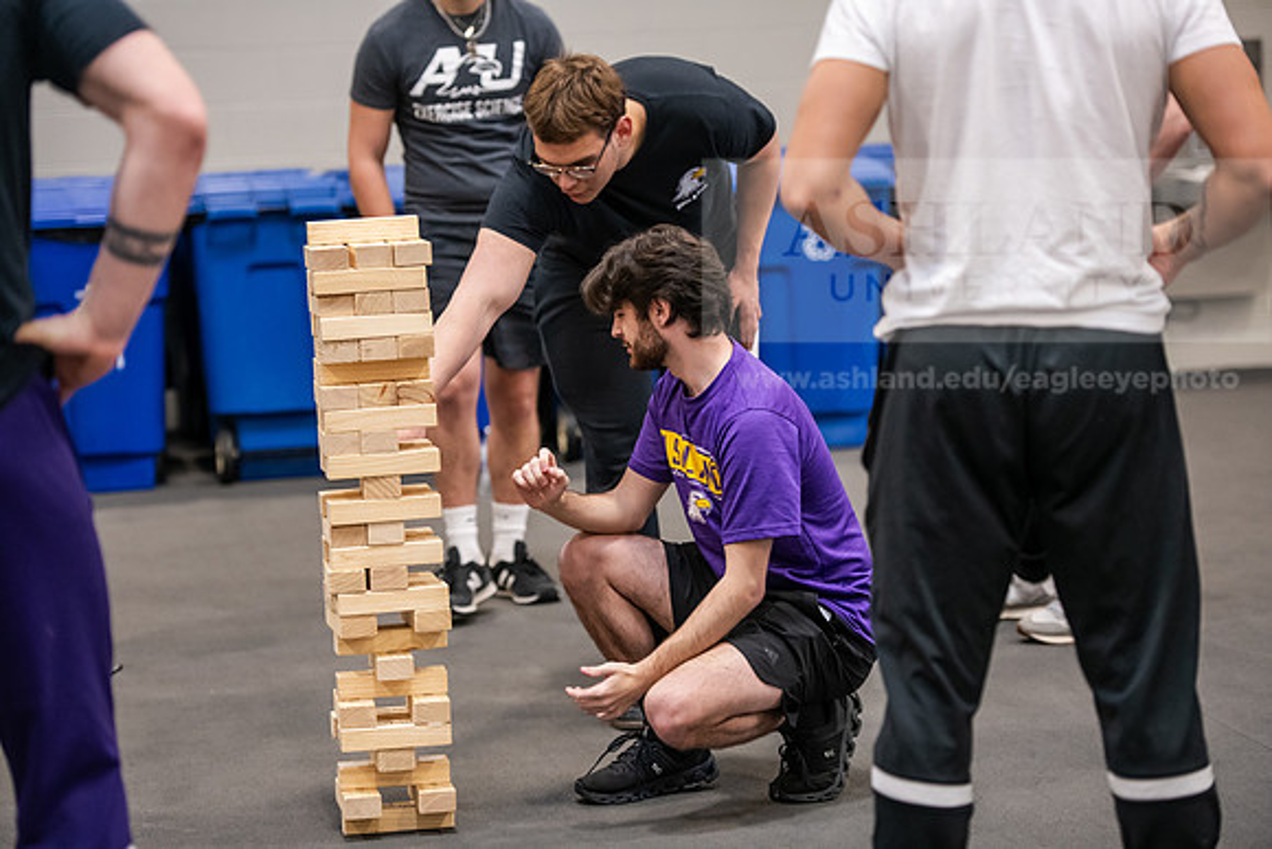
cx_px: 636
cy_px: 424
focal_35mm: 105
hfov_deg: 19.5
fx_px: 3711
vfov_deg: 13.0
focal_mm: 105
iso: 2500
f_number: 2.8
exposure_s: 1/200
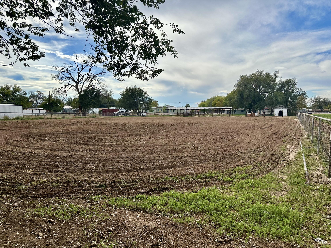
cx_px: 166
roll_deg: +0.0
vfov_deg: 56.8
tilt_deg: -2.2
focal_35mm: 24
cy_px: 124
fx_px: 229
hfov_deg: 71.6
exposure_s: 1/7042
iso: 80
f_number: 1.78
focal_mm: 6.86
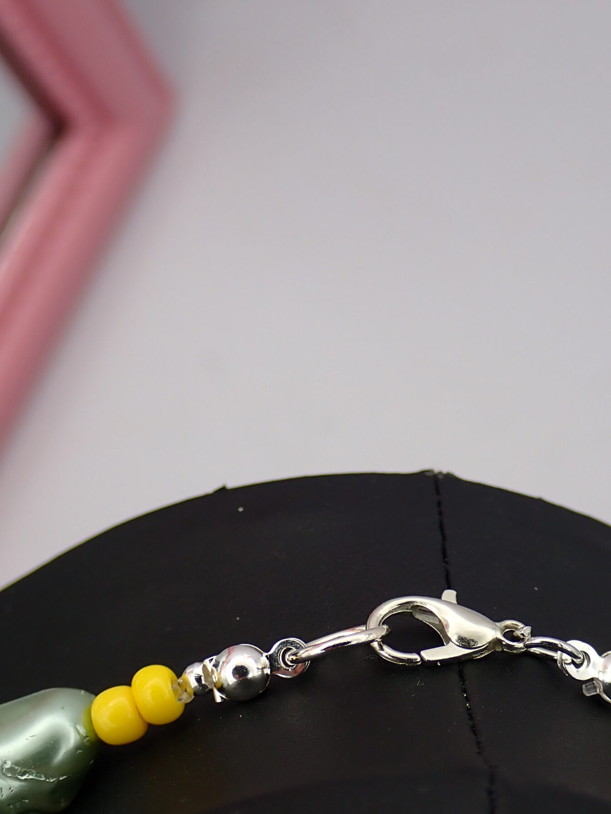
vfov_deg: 25.2
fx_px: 1812
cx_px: 433
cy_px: 535
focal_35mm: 77
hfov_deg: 19.0
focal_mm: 9.65
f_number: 3.3
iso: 100
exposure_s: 1/100
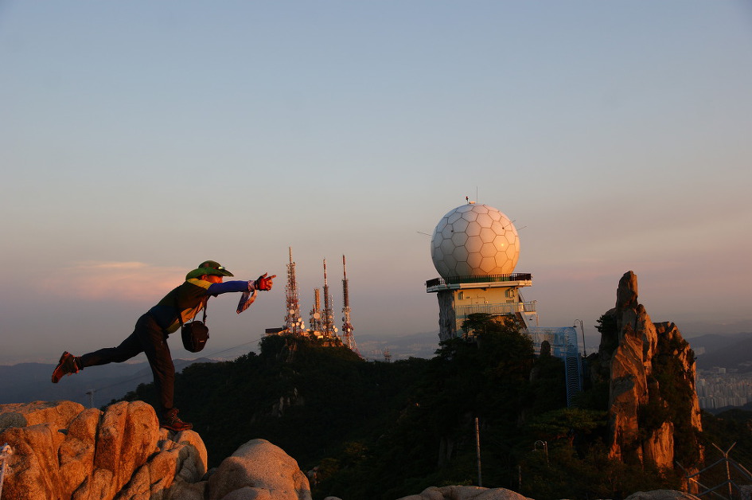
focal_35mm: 39
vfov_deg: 34.1
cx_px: 376
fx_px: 814
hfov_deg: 49.6
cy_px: 250
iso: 100
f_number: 5.6
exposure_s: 1/60
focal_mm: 26
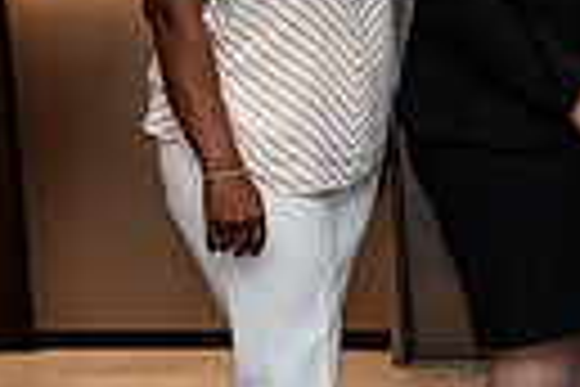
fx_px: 1869
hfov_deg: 14.2
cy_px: -27
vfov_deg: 11.7
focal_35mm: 116
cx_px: 1218
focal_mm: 25.5
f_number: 4
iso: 400
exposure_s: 1/160
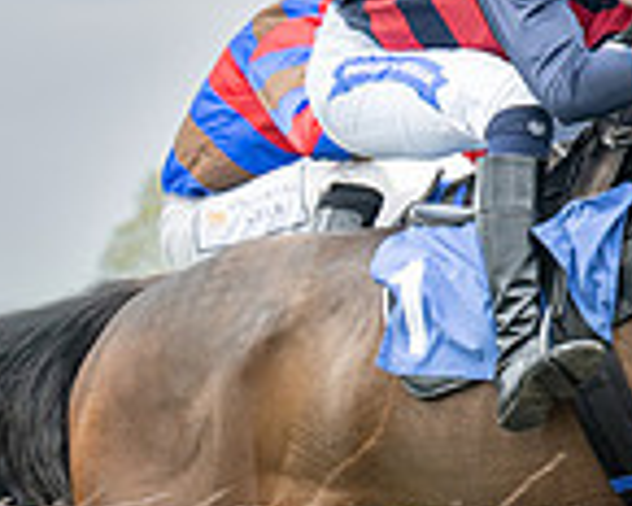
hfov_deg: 4.1
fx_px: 8791
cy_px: 583
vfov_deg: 3.3
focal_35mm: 470
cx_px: 827
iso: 400
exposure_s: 1/500
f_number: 5
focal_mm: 90
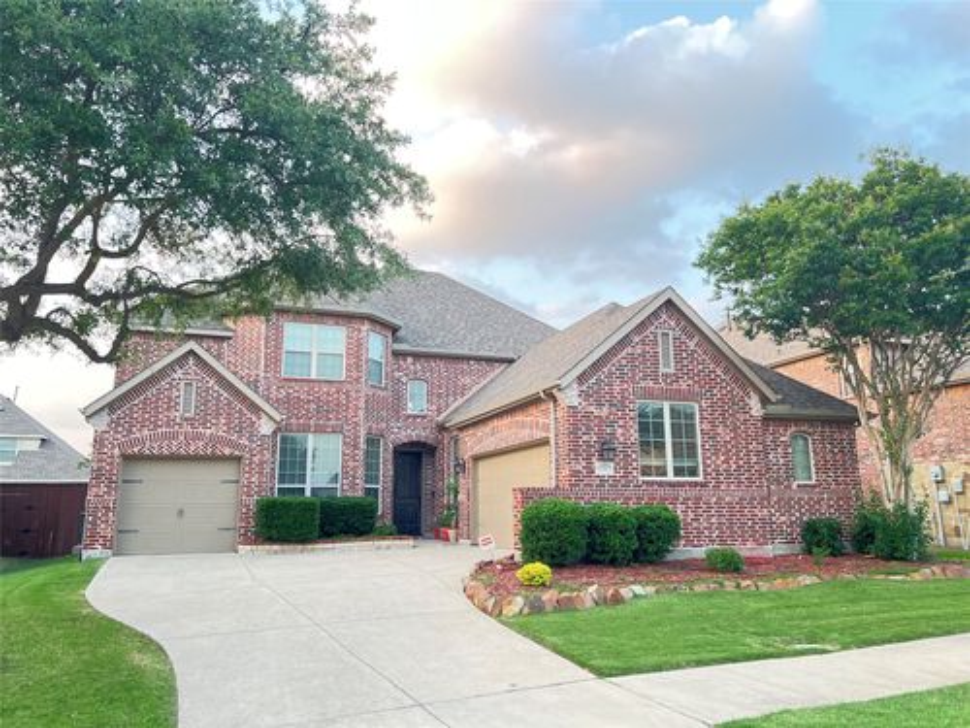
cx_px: 485
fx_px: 729
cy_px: 364
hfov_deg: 67.3
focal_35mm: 26
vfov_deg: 53.1
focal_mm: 5.7
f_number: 1.5
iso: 125
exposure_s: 1/102
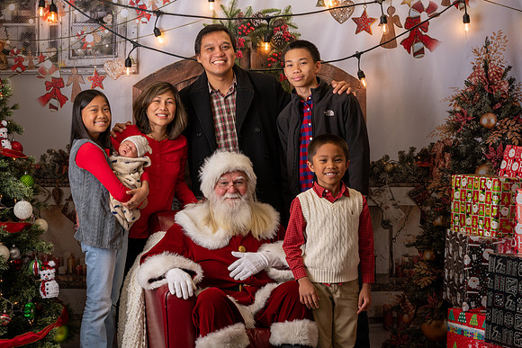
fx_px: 1000
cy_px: 185
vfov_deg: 19.8
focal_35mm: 69
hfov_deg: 29.2
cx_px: 206
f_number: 7.1
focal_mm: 50
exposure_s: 1/100
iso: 100
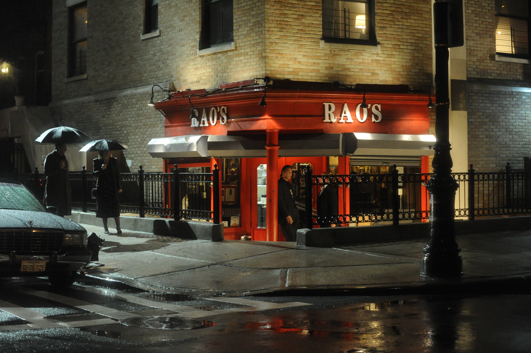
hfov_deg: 28.9
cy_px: 176
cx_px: 266
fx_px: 1032
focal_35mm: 70
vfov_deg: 19.4
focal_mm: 70
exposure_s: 1/80
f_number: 4
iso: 4000
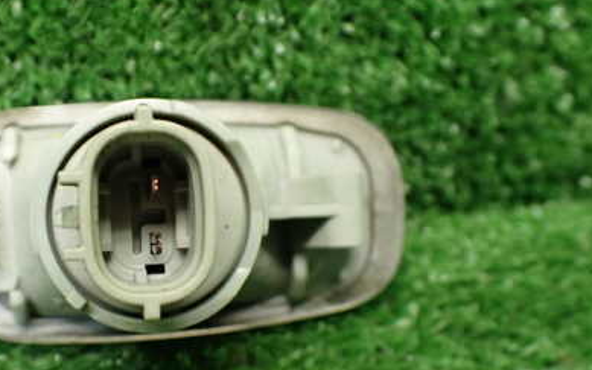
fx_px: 790
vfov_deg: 26.1
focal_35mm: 49
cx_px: 178
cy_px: 265
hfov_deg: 40.3
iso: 800
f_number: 2.3
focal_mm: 5.4
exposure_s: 1/100
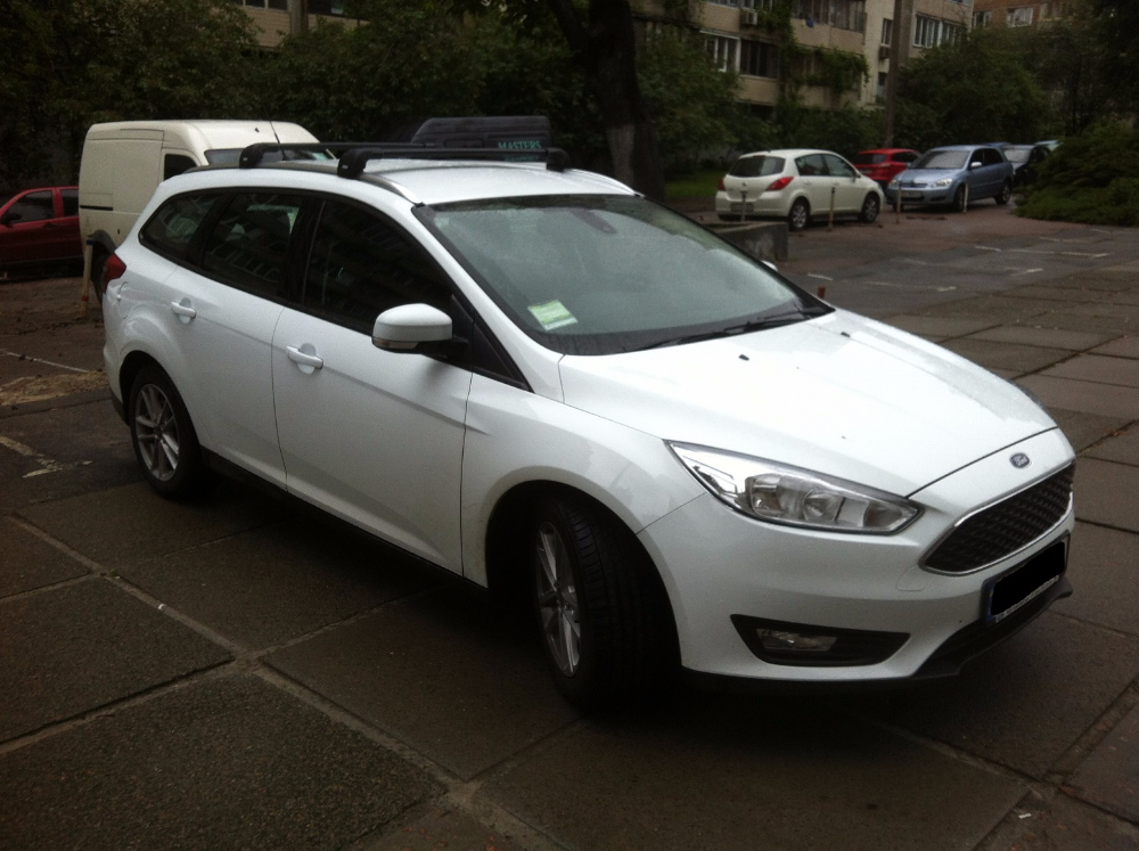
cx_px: 570
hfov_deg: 52.7
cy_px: 426
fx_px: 1150
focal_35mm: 35
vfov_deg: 40.6
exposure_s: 1/487
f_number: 2.8
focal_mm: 3.85
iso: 80
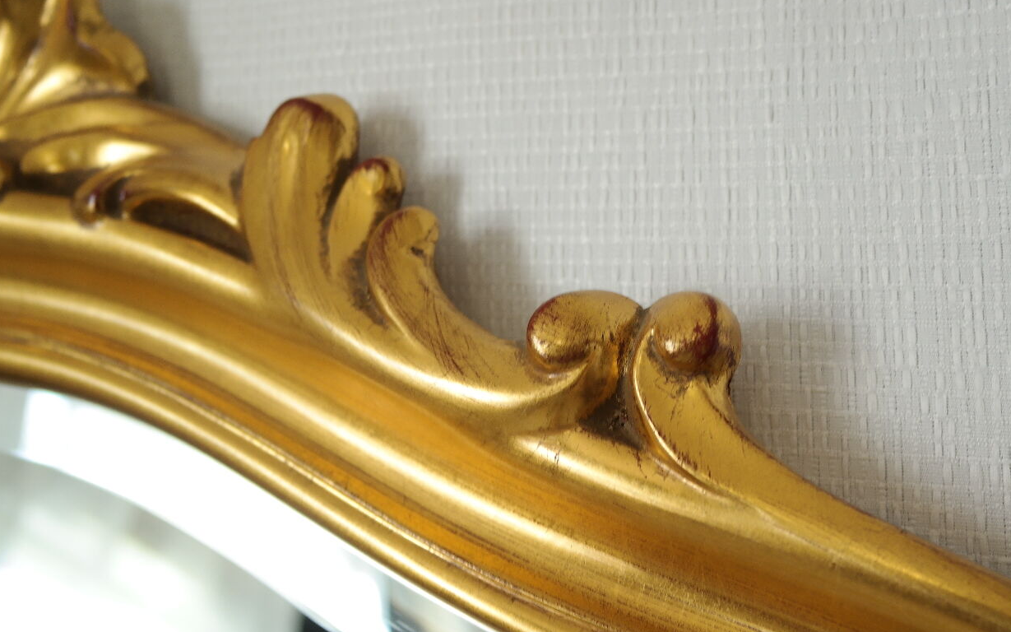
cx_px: 652
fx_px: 1185
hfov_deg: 45.7
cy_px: 266
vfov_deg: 29.8
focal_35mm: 43
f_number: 6.3
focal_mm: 20
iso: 200
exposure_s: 1/30
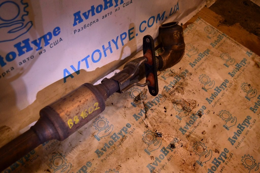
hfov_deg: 62.0
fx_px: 216
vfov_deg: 43.5
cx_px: 130
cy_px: 86
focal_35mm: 30
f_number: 4
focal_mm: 20
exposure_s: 1/400
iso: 1600
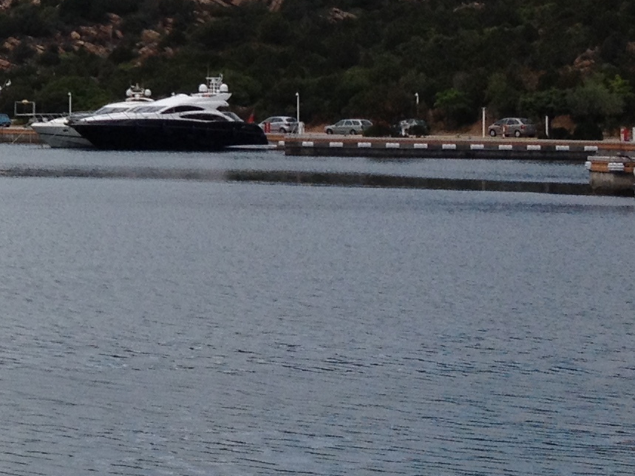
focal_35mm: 133
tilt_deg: +0.7
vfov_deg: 11.1
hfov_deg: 14.1
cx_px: -231
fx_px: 2439
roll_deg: -0.1
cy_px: 9
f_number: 2.4
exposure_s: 1/2632
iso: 50
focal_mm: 4.28
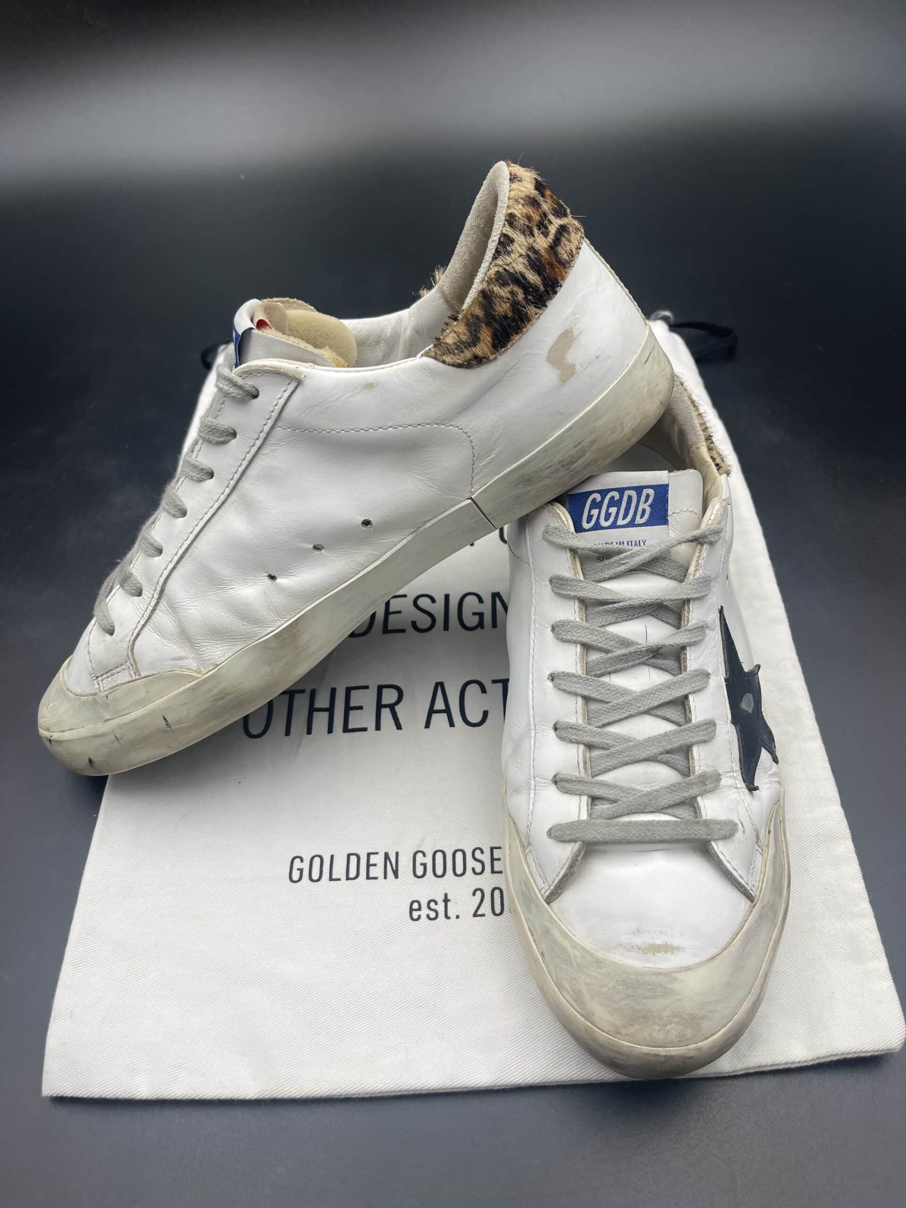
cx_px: 453
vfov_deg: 67.3
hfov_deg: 53.1
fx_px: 907
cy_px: 604
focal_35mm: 26
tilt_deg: -54.7
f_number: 1.6
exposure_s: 1/656
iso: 32
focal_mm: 5.1
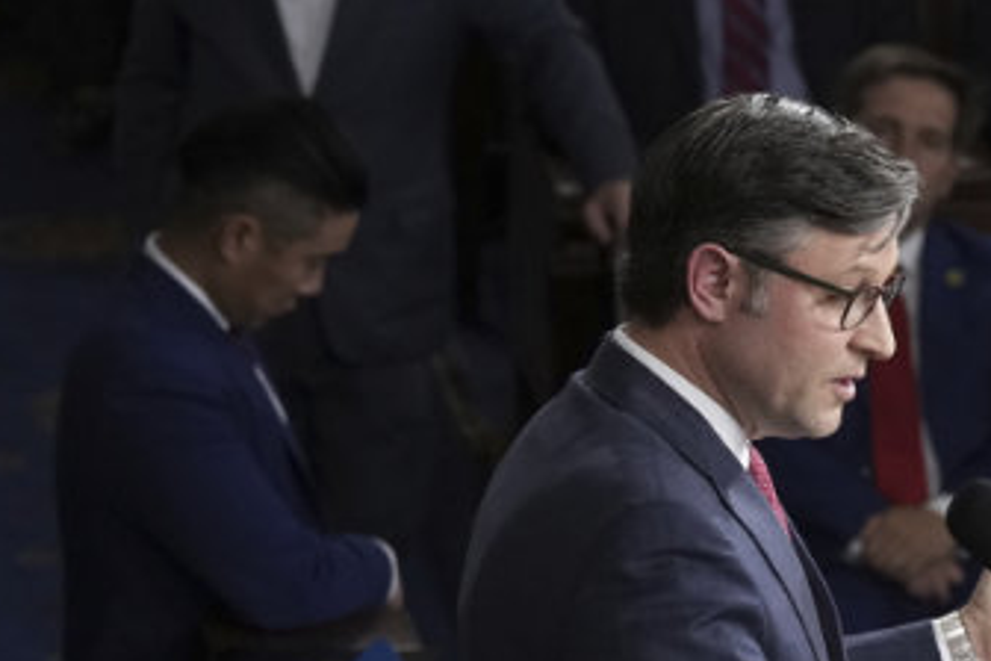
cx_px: 1755
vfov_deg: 2.9
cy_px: 133
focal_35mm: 482
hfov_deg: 4.2
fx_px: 13267
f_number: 5.6
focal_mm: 135
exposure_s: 1/250
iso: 2000
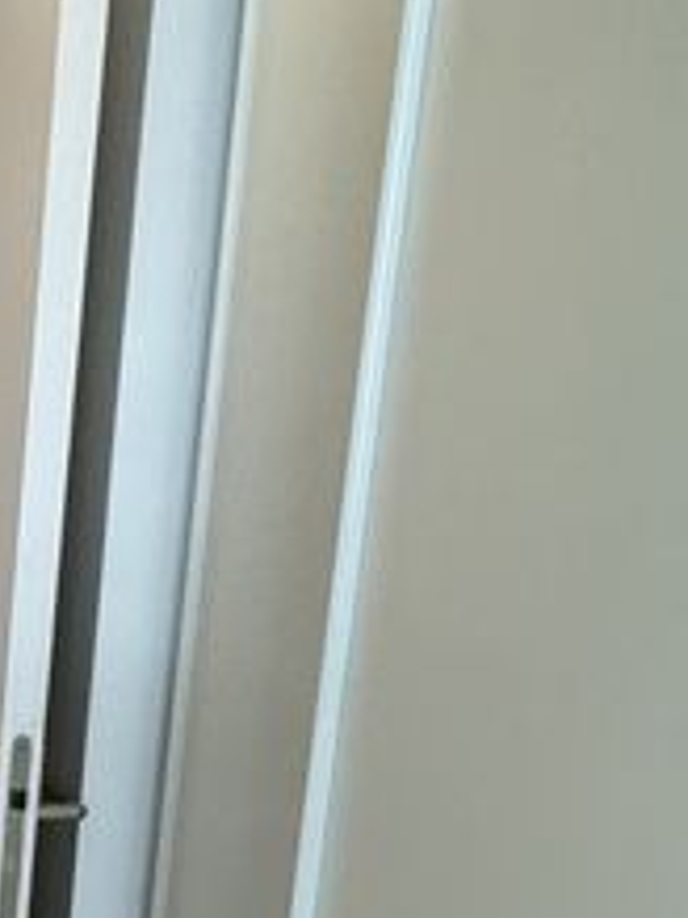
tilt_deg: -13.3
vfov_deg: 28.9
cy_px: 855
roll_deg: +1.8
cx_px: -726
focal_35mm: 64
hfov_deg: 16.6
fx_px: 1698
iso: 200
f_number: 2.2
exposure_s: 1/100
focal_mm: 2.22
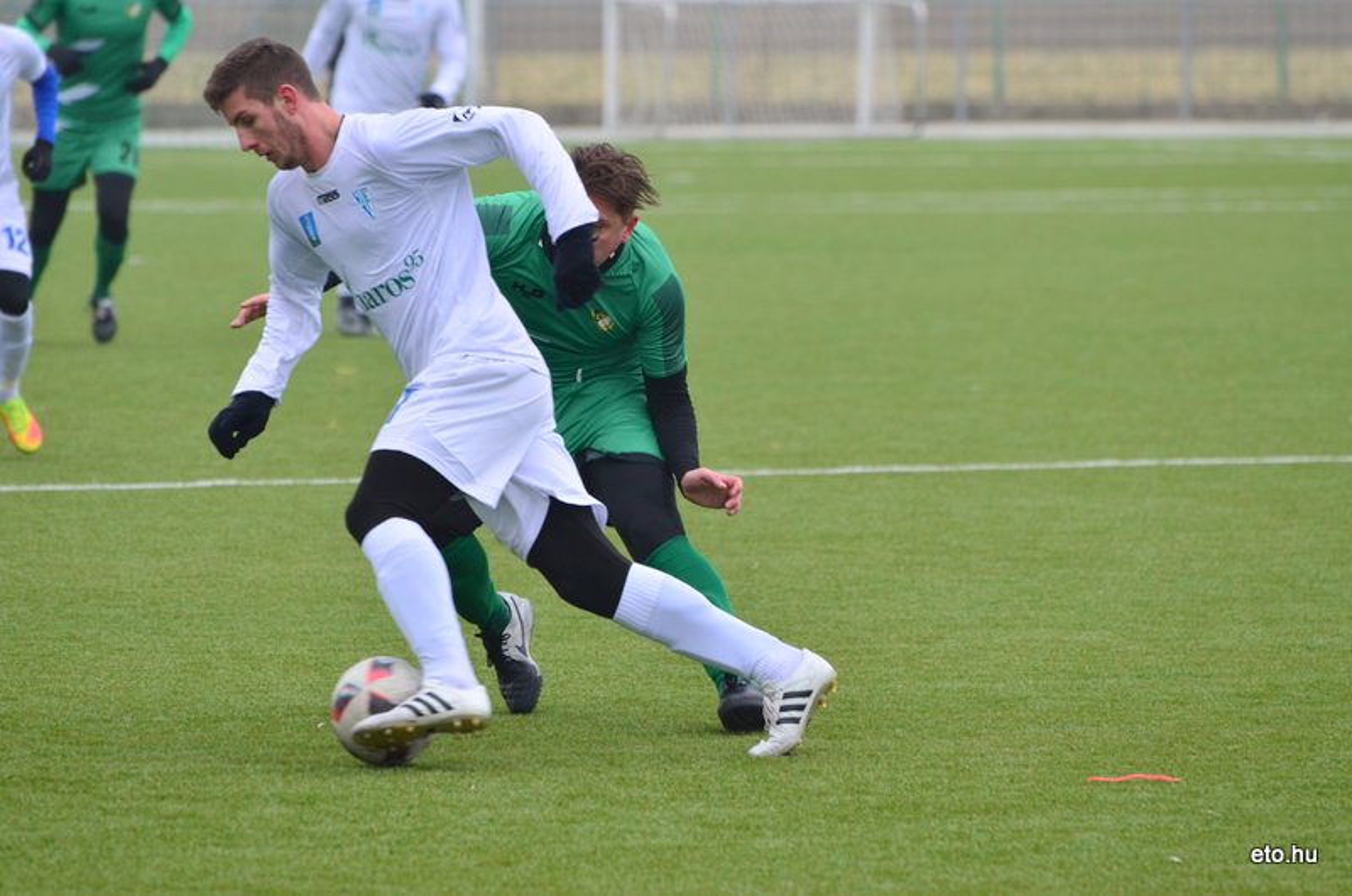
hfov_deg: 5.7
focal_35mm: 360
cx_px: 676
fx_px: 13493
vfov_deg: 3.8
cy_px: 448
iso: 800
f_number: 5.3
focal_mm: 240
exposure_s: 1/640
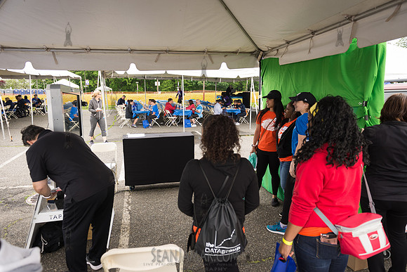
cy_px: 136
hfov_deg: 73.7
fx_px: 271
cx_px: 204
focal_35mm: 24
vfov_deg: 53.2
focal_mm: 24
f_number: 4
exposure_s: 1/250
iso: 200
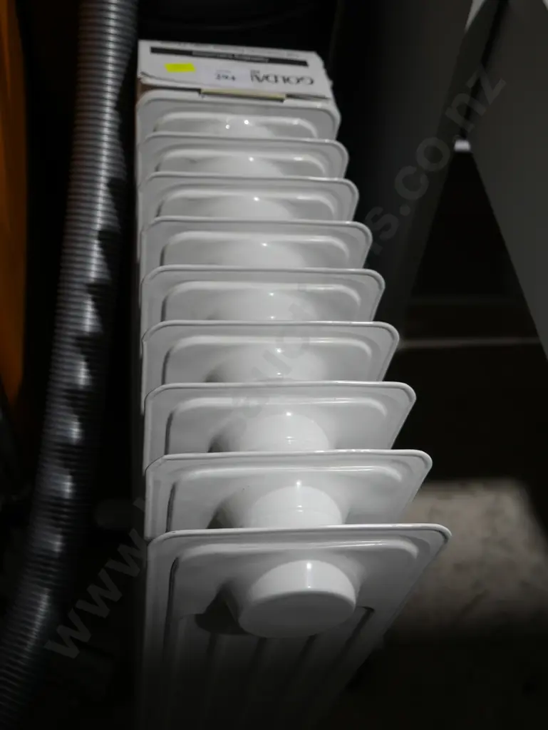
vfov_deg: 49.0
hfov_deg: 37.8
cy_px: 365
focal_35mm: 38
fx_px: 801
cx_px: 274
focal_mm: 19
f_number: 4.1
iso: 200
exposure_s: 1/80
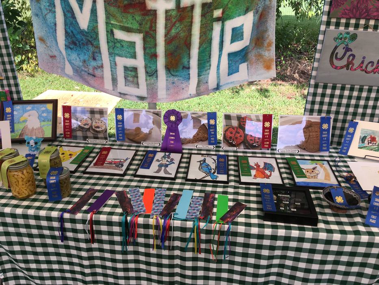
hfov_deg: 61.7
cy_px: 142
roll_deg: -3.6
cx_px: 190
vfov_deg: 48.2
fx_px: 318
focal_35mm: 29
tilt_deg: -27.3
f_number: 2.2
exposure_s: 1/452
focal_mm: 4.15
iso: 25
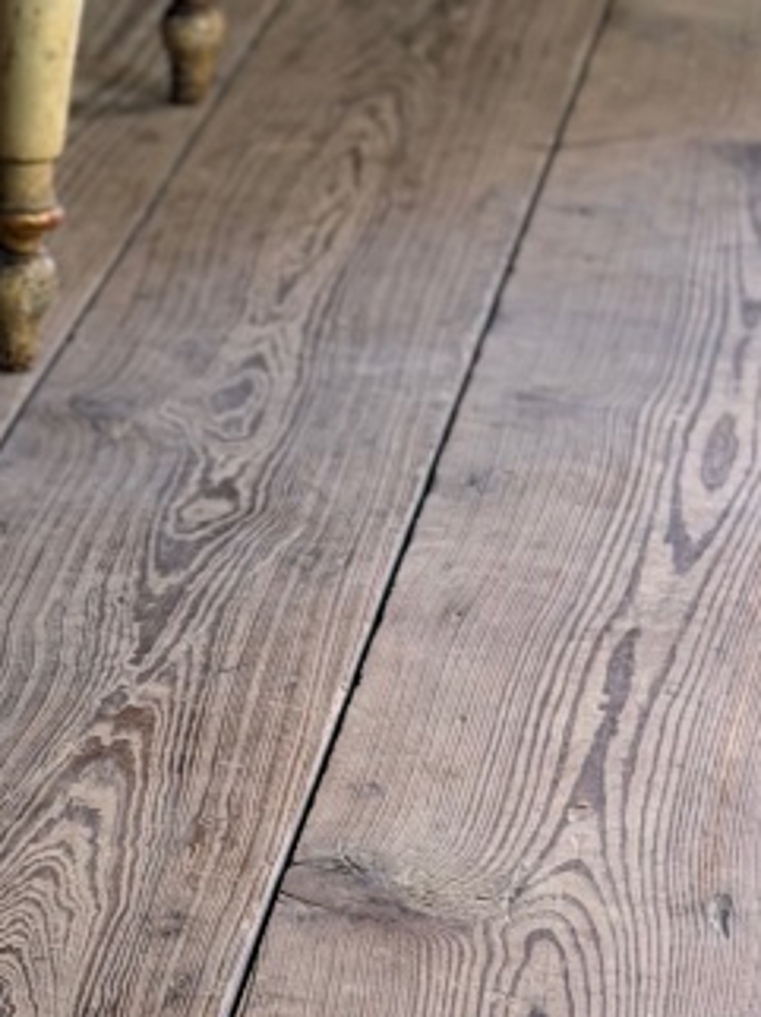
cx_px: -357
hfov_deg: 8.1
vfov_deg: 10.9
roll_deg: +0.1
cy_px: -177
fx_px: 5254
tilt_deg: -12.2
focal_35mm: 179
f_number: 1.78
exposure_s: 1/50
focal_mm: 6.76
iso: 160
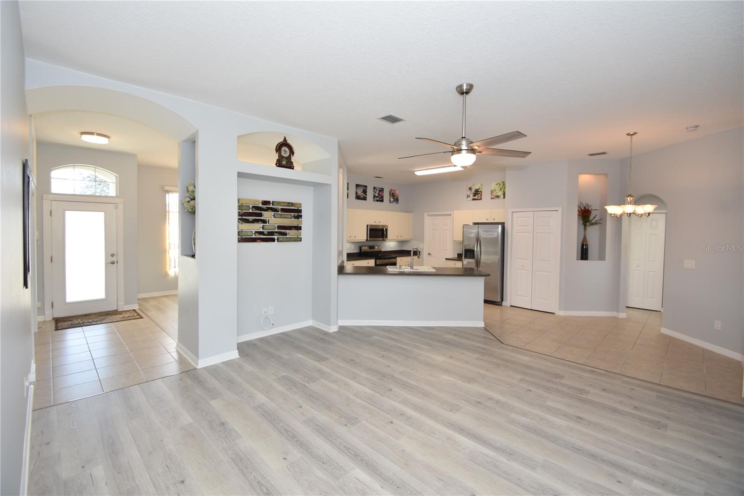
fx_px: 310
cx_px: 372
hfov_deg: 100.4
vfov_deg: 77.3
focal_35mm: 15
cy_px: 248
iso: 200
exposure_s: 1/80
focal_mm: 10
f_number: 4.5
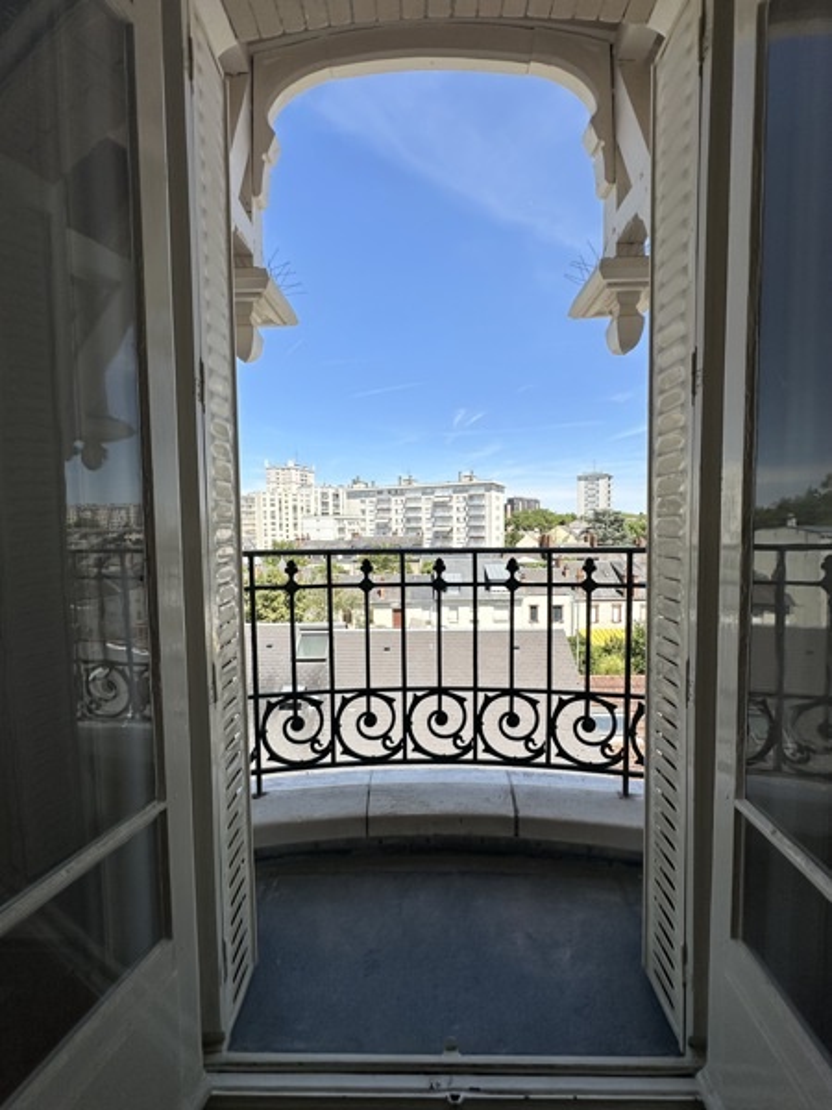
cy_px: 555
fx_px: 449
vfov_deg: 102.1
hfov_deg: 85.7
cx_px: 416
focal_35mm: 14
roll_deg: +0.8
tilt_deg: -2.8
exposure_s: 1/1984
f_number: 2.2
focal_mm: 2.22
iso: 50
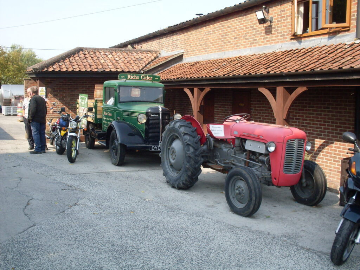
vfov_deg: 37.7
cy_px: 135
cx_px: 180
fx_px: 395
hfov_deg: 49.0
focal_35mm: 38
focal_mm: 6.3
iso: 80
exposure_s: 1/90
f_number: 8.4
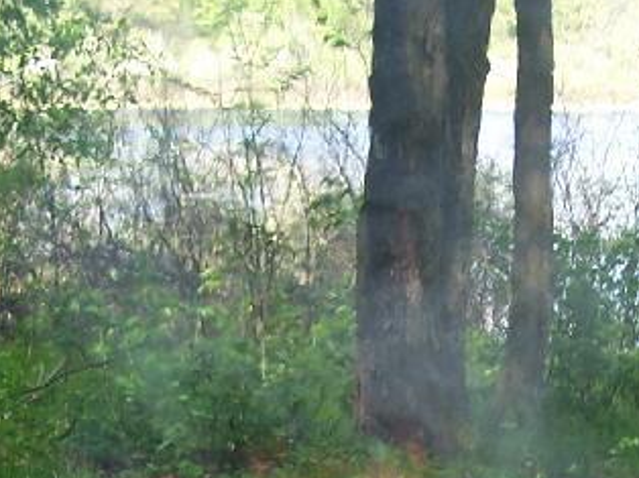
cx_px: 440
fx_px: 2287
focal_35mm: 124
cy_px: 696
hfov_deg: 15.9
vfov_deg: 11.5
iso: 80
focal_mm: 6.3
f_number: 2.8
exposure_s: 1/100
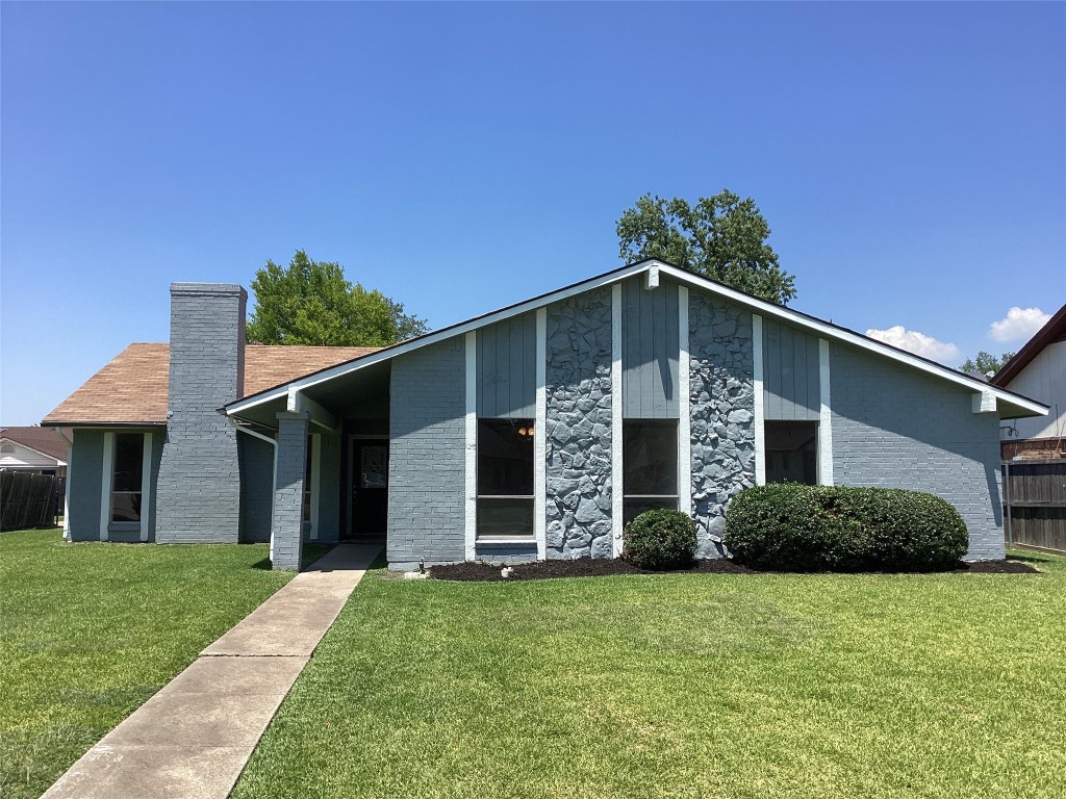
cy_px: 400
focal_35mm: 31
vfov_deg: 45.4
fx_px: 955
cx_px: 533
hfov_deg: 58.4
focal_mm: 3.3
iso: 25
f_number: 2.4
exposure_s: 1/1253
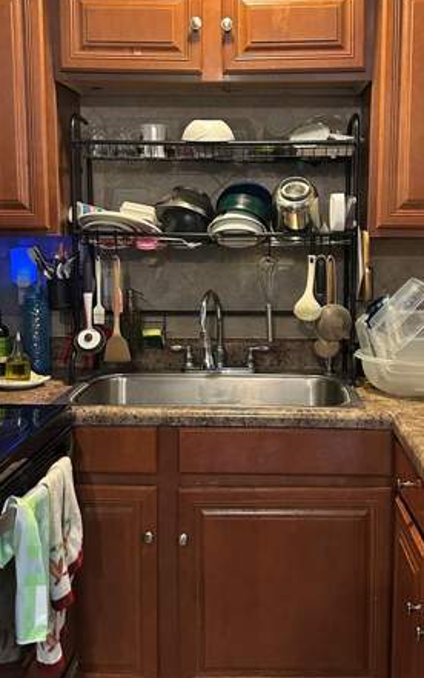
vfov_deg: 49.2
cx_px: 255
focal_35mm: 40
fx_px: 739
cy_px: 312
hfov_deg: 31.9
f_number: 1.5
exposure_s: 1/40
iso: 500
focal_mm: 5.7
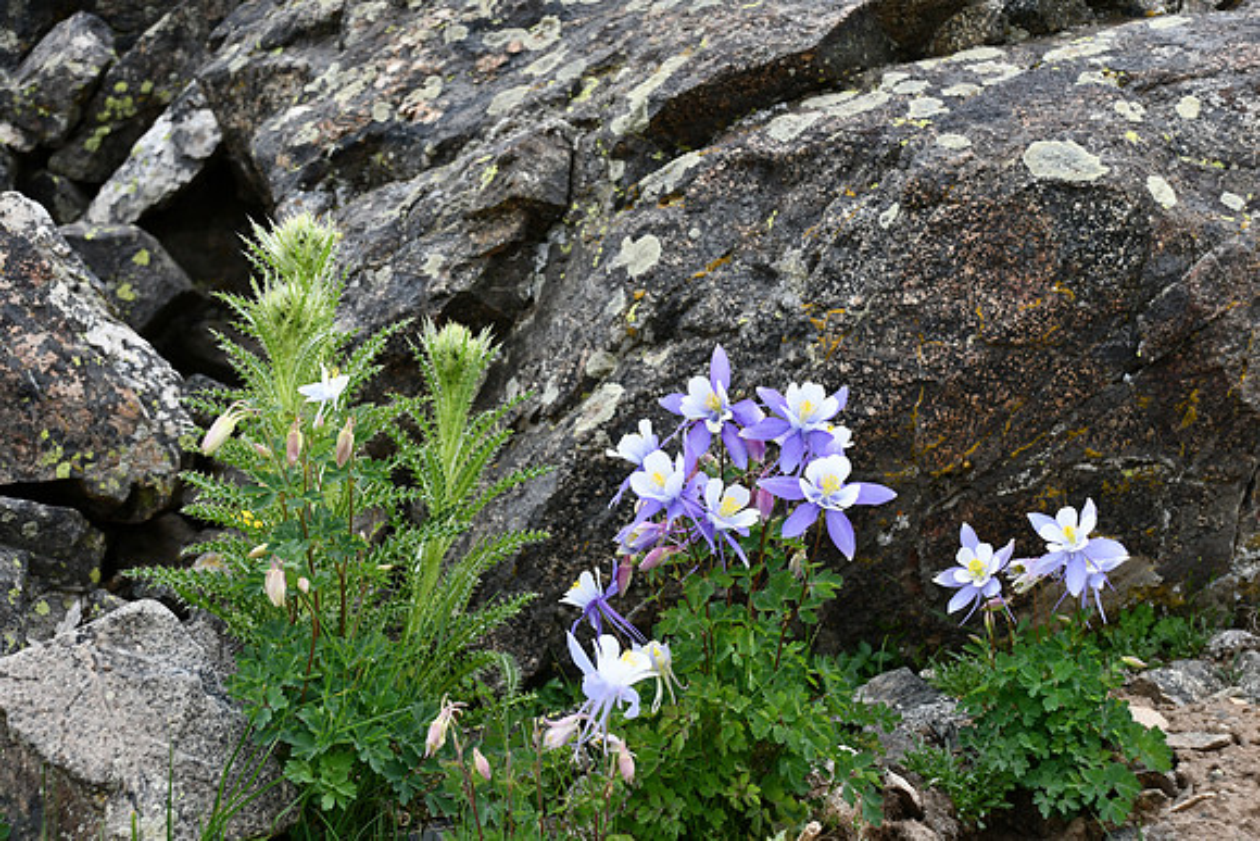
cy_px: 420
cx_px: 630
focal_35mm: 57
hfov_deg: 35.0
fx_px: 1995
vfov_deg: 23.8
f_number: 5.6
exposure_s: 1/250
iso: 400
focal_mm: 38
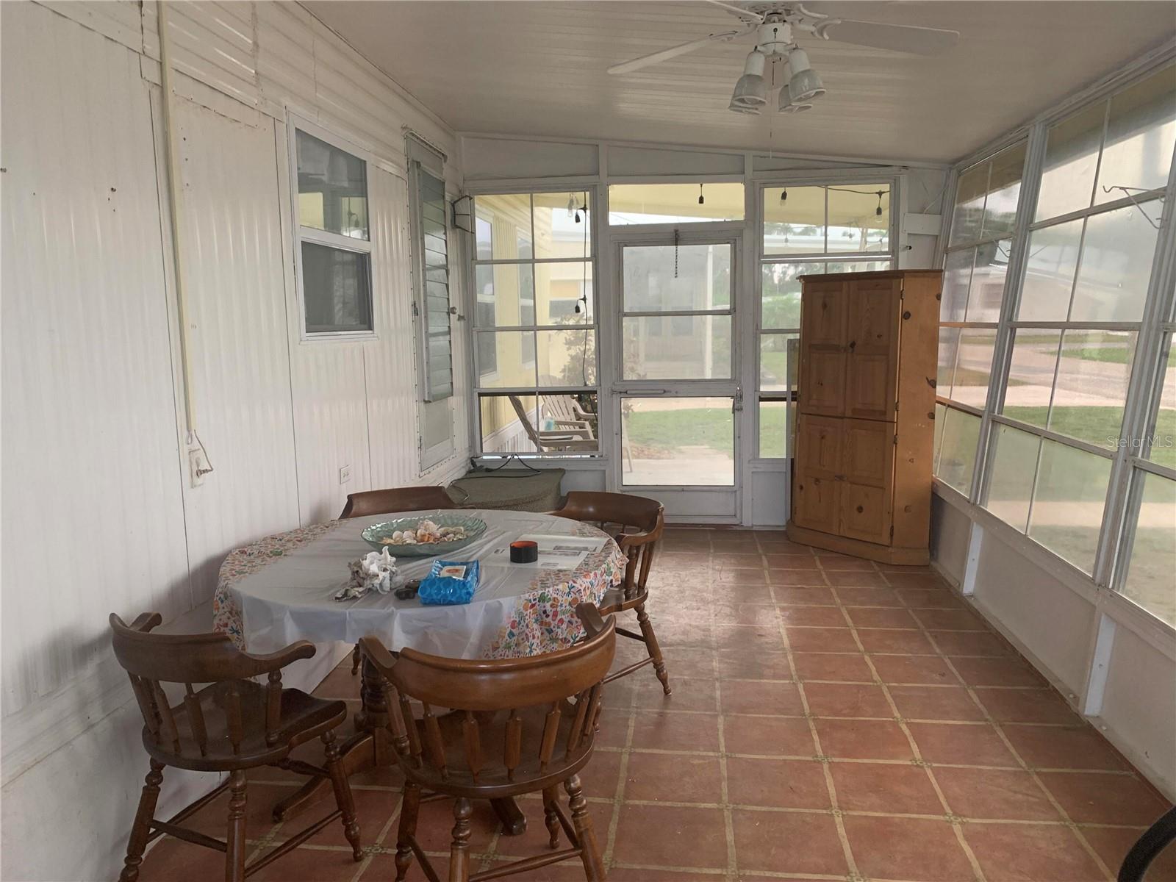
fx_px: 883
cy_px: 441
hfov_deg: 67.3
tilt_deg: -8.2
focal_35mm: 26
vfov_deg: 53.1
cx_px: 588
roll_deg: +1.0
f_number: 1.8
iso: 125
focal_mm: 4.25
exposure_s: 1/60
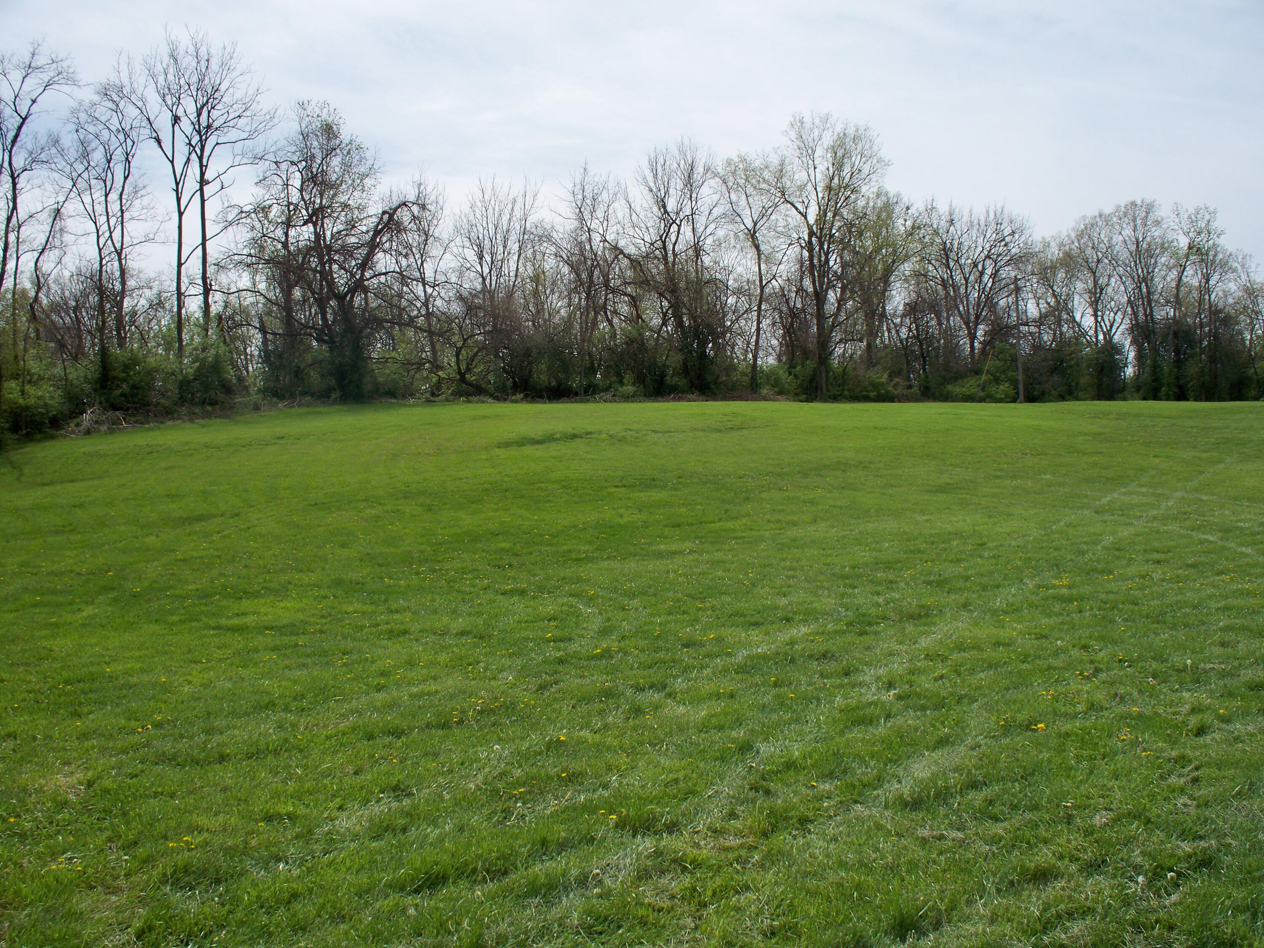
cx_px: 632
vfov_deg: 40.7
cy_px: 474
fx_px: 1278
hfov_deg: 52.6
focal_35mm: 35
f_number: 4.8
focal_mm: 7.54
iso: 100
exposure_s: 1/640
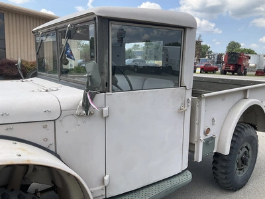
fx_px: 222
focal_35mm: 29
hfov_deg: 61.7
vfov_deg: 48.2
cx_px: 132
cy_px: 100
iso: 25
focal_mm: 3
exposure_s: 1/898
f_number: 1.8
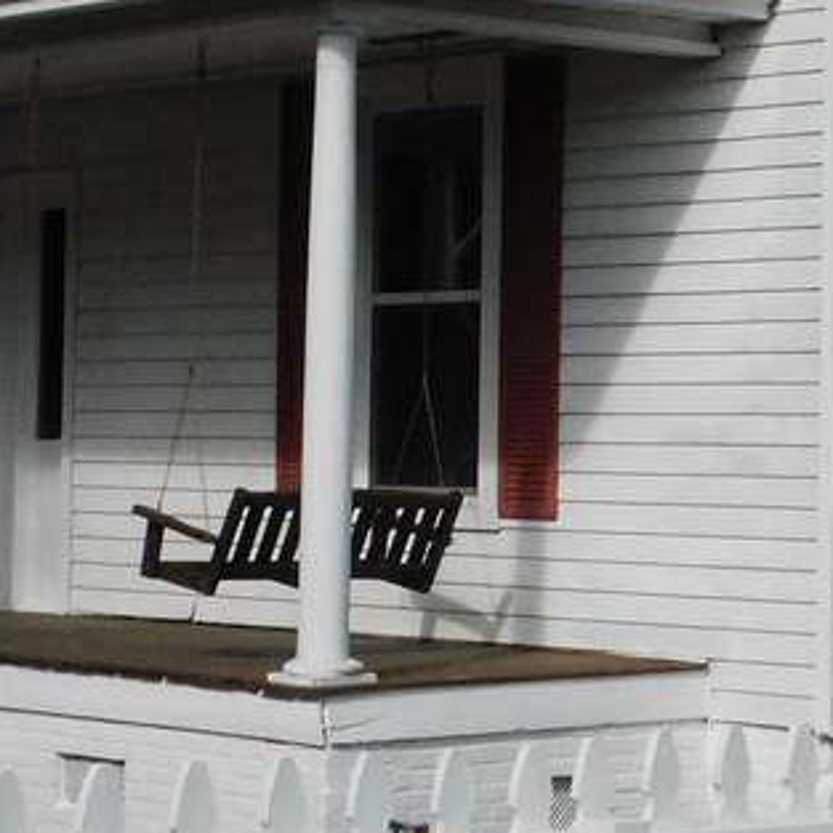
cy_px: 314
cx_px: 381
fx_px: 3539
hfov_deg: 13.4
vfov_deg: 13.4
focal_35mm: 130
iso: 400
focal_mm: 6.3
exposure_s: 1/1500
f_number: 7
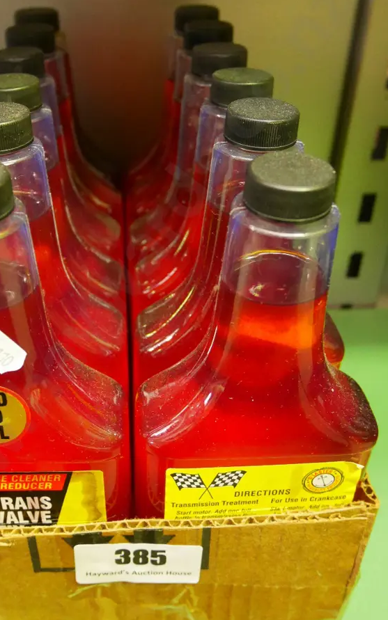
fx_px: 660
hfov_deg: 32.5
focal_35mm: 39
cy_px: 278
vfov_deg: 50.3
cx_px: 126
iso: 3200
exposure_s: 1/50
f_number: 3.9
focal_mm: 16
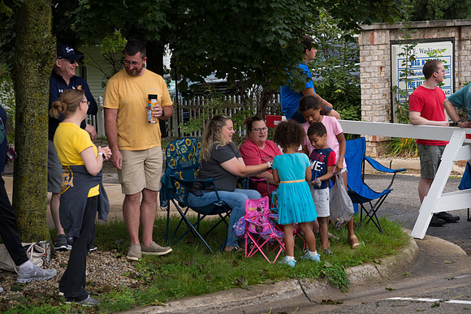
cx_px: 236
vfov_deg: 11.4
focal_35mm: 120
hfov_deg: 17.1
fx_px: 1570
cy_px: 157
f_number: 6.3
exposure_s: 1/1000
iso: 640
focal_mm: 120
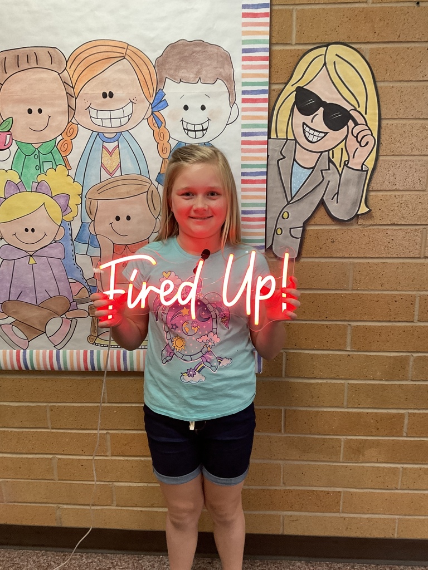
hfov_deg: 48.2
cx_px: 214
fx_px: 478
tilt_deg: -13.3
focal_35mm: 29
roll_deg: -0.1
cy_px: 285
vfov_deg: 61.7
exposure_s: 1/60
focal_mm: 3
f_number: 1.8
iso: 125
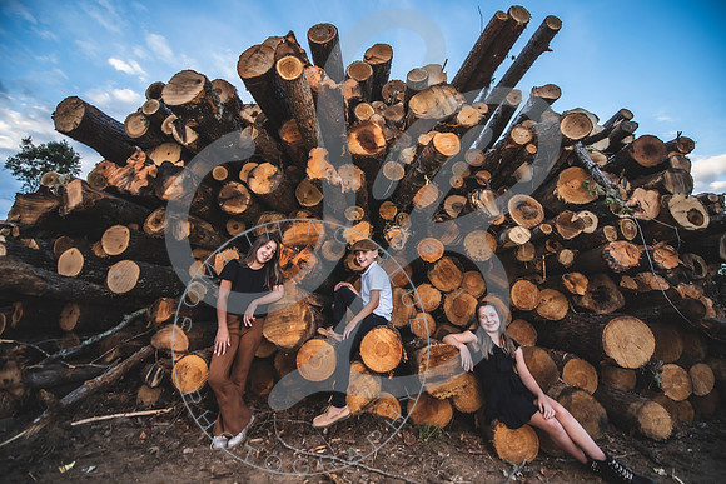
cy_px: 242
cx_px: 363
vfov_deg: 81.2
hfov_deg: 104.2
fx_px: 282
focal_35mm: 14
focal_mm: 14
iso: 100
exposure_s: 1/250
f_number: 2.8
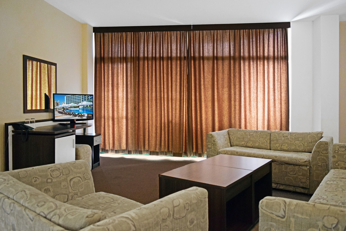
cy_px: 116
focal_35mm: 27
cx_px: 173
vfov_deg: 47.9
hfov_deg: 67.4
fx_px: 259
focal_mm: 18
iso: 3200
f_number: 3.5
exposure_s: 1/30
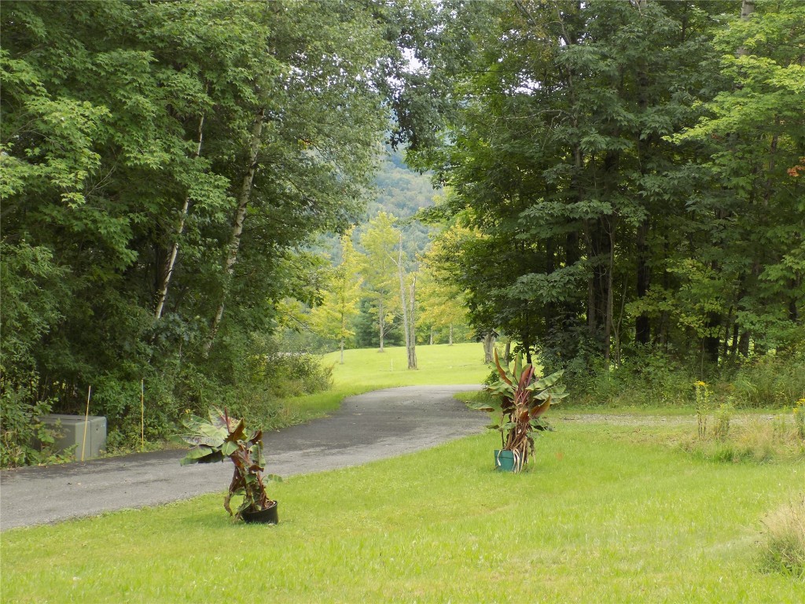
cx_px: 402
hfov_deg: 25.0
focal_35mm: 78
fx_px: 1814
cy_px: 302
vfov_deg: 18.9
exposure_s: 1/80
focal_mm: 13.9
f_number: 4.3
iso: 80
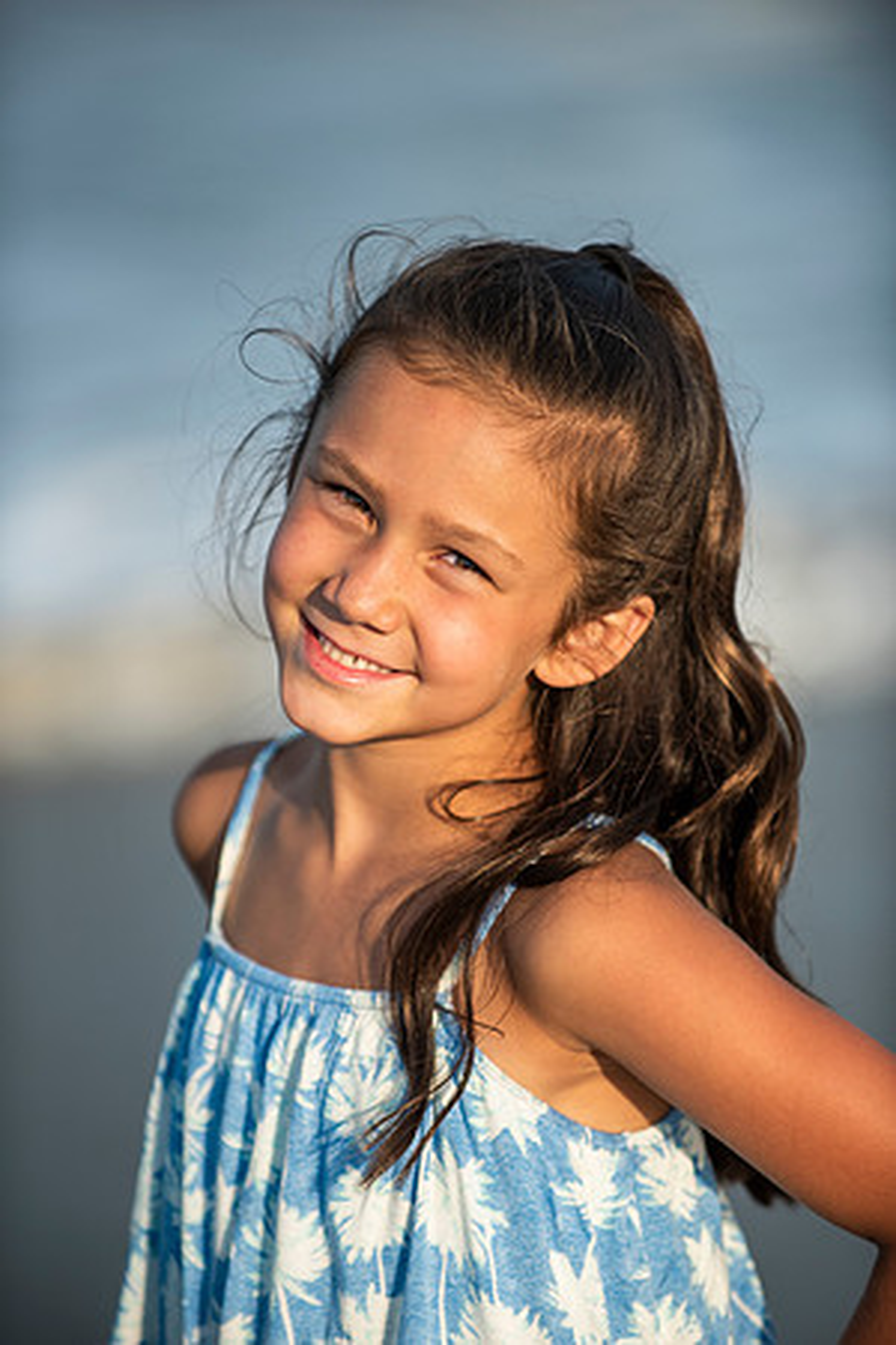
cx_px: 448
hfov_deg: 6.9
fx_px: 7466
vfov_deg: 10.3
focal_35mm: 200
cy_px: 672
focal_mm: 200
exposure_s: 1/4000
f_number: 3.2
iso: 250
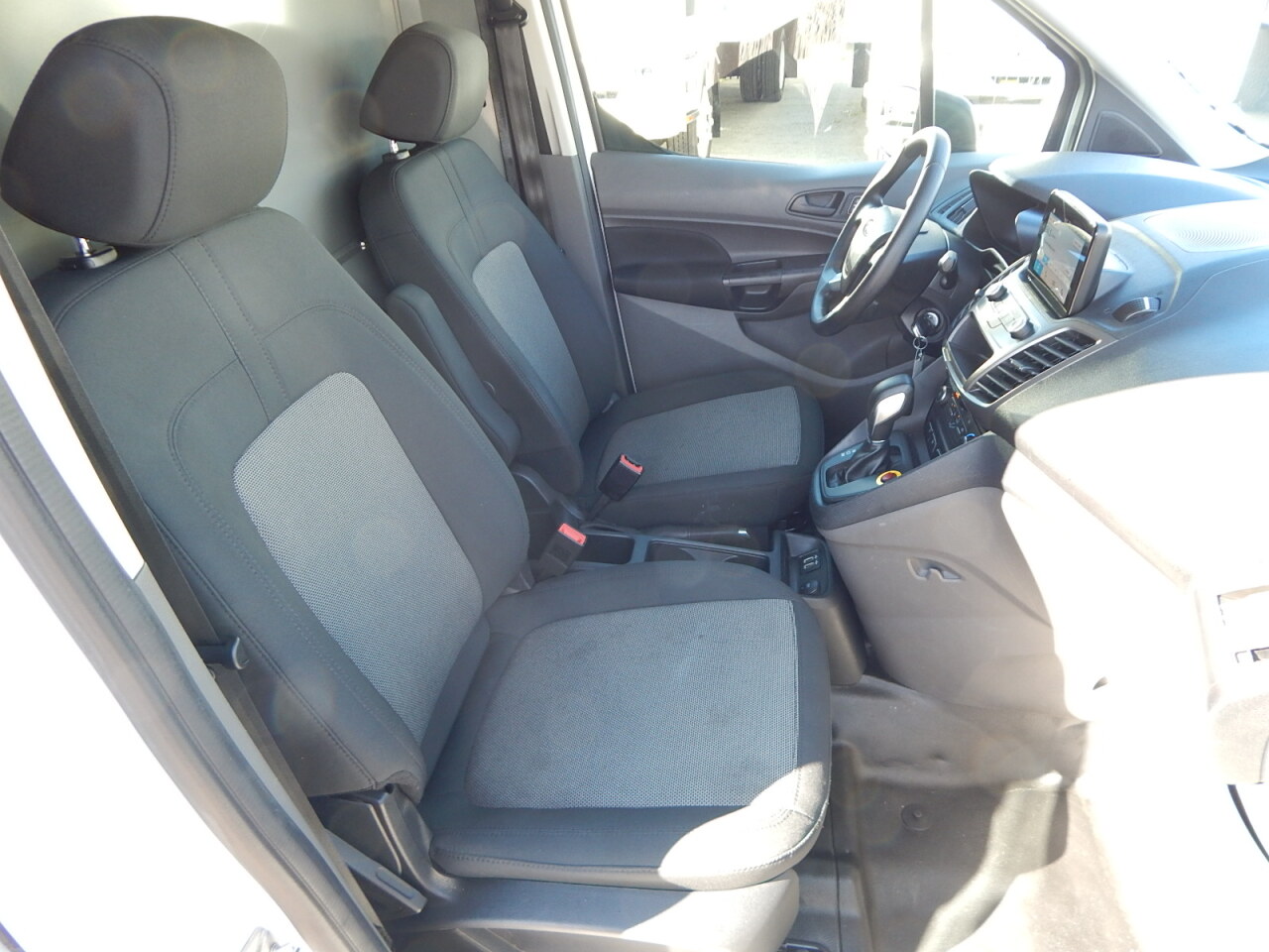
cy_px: 476
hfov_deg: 76.4
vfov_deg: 61.1
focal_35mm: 22
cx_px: 634
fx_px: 807
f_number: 3
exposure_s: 1/50
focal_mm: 4
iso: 125
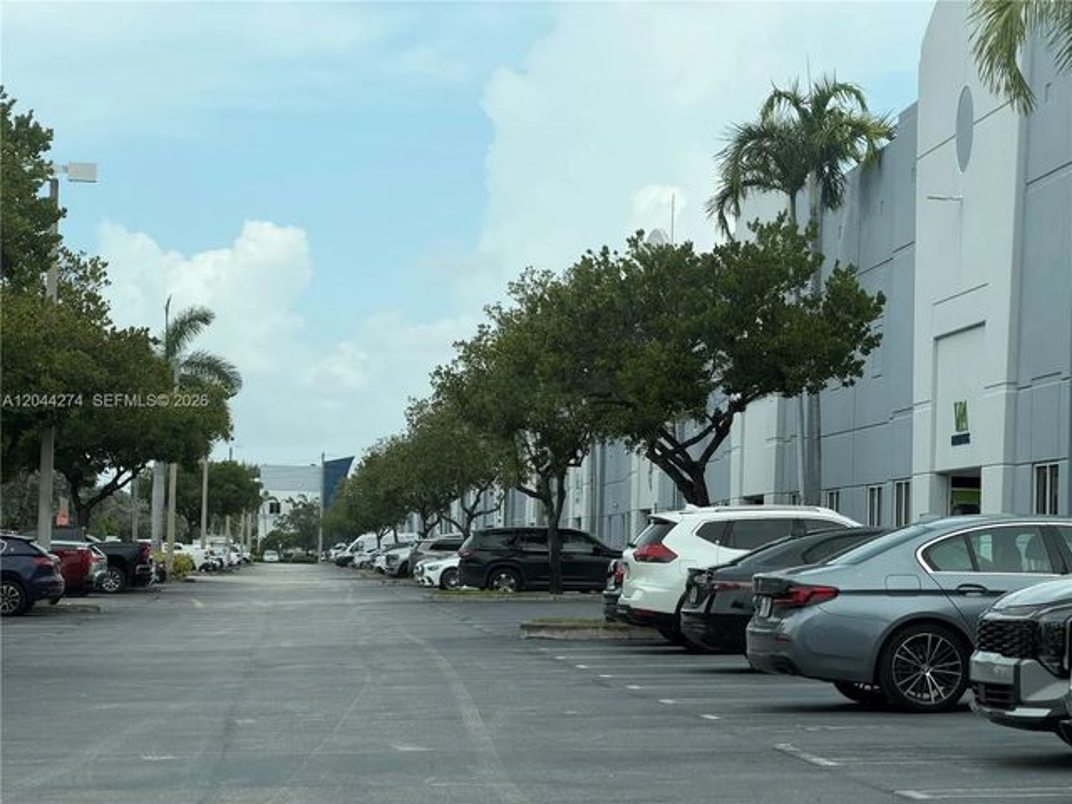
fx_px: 3097
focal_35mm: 100
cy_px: 402
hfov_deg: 19.6
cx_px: 536
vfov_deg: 14.8
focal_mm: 16.89
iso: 32
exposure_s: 1/638
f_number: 2.8
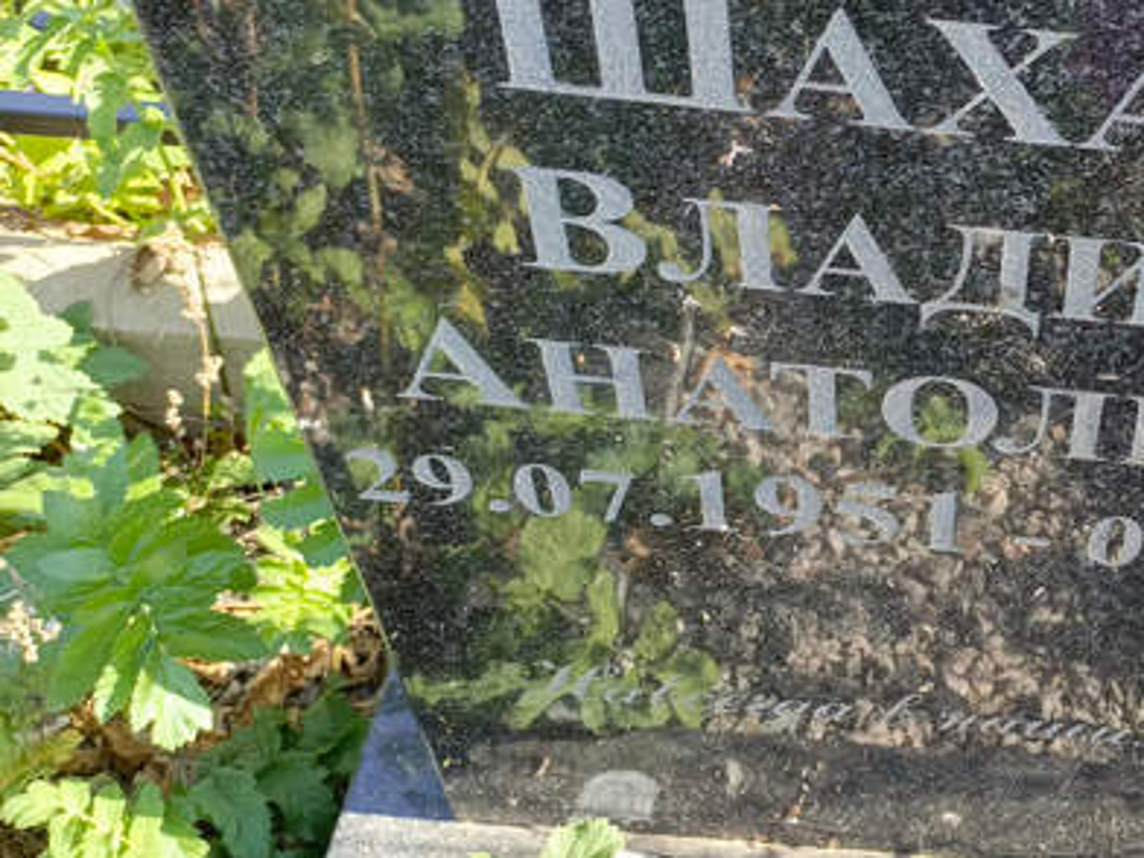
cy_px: 385
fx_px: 1685
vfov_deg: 28.5
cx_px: 1097
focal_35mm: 51
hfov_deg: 34.7
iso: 109
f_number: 1.69
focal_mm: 4.76
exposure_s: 1/120
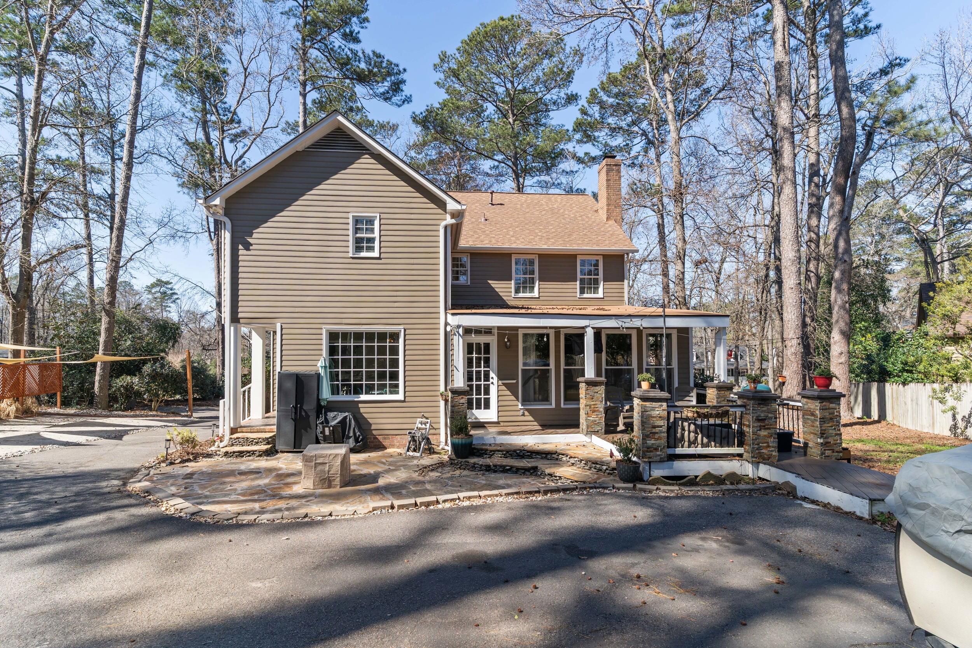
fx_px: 459
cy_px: 324
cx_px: 486
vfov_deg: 70.4
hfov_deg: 93.3
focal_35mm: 17
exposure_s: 1/80
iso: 100
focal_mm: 17
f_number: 8
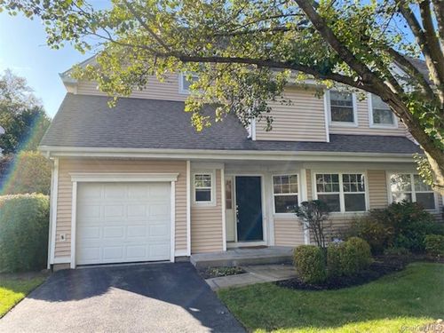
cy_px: 166
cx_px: 222
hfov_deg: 67.3
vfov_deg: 53.1
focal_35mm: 26
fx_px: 333
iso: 32
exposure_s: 1/542
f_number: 1.8
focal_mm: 4.25
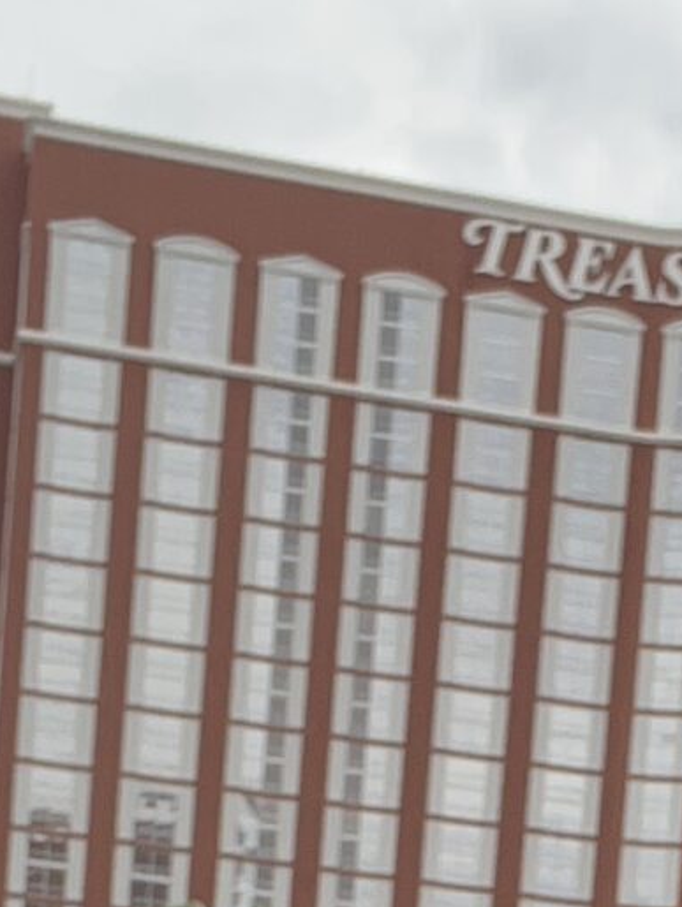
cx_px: 779
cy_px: 1825
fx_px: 3909
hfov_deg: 9.8
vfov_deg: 11.8
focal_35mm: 149
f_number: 2.2
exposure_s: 1/205
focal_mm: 2.71
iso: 32
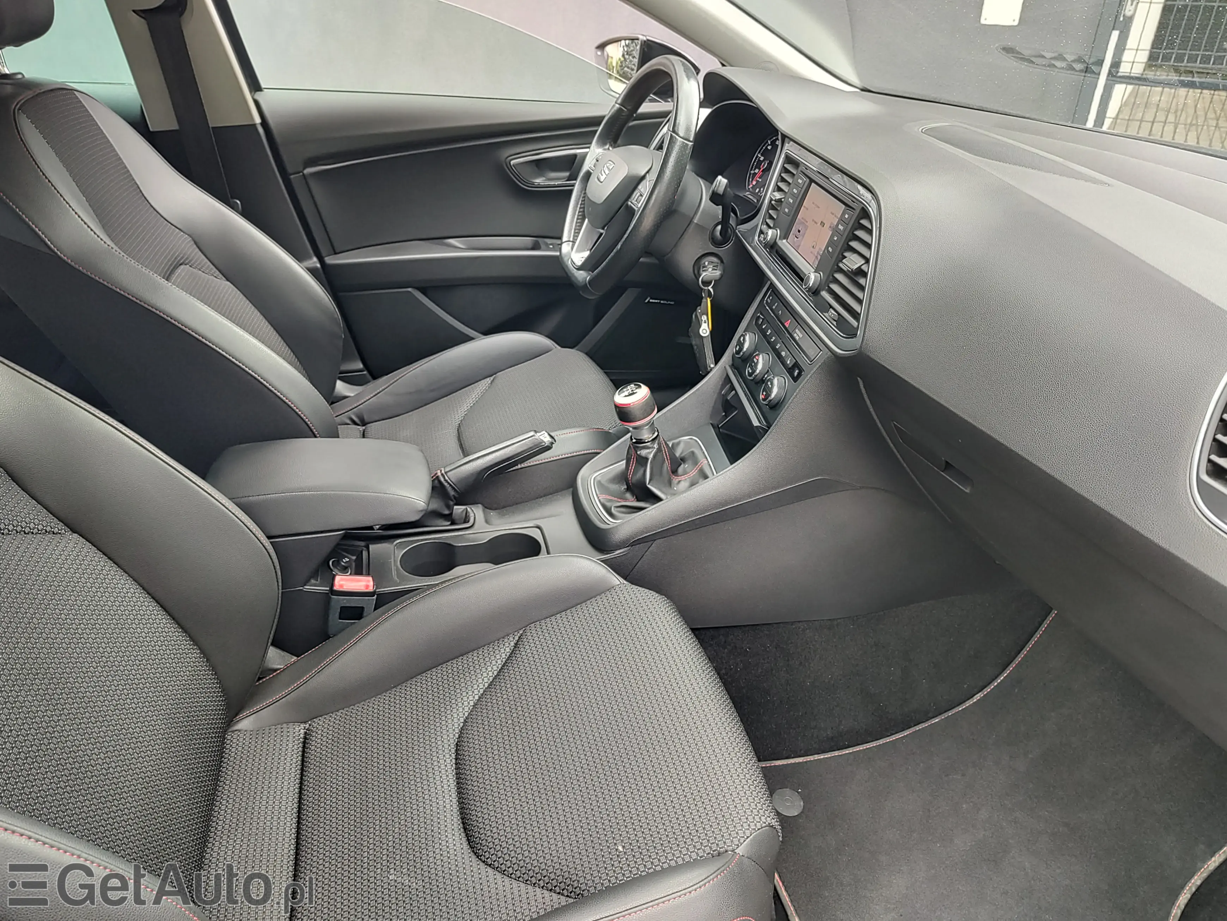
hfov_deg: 73.9
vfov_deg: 58.9
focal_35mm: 23
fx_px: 815
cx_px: 614
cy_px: 460
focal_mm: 5.56
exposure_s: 1/100
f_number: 1.8
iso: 181
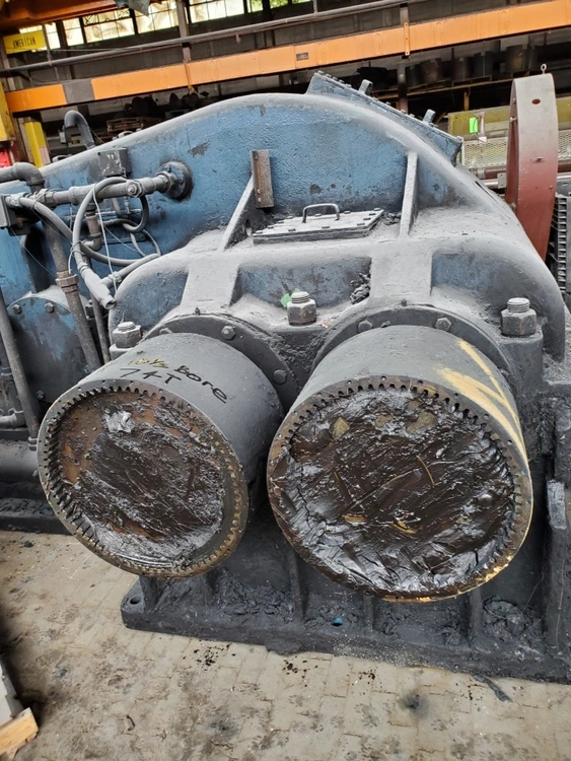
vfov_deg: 67.3
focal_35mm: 26
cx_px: 286
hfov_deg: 53.1
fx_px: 572
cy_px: 380
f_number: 2.4
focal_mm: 4.3
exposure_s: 1/50
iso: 200
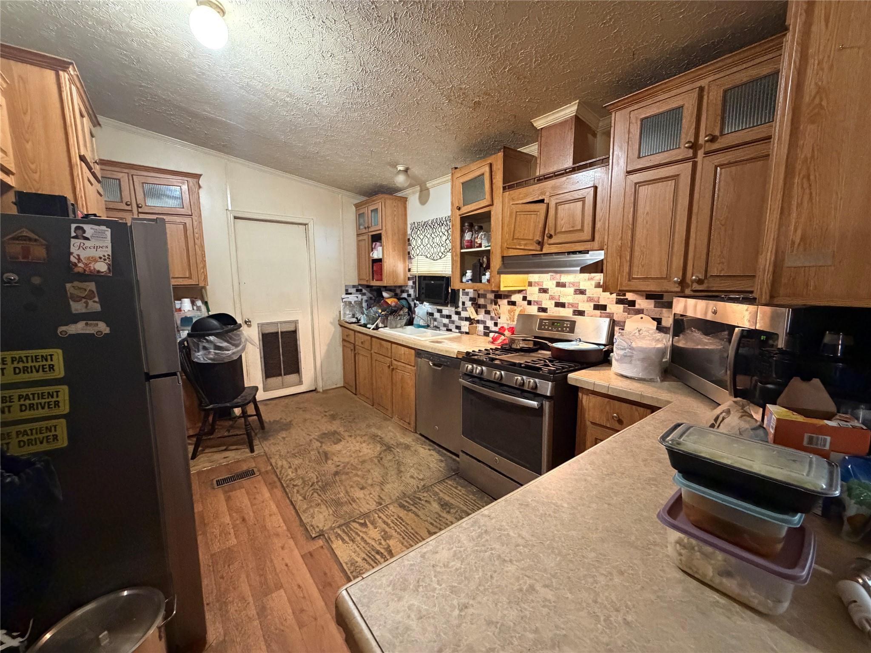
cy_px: 326
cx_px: 436
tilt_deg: -8.2
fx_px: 352
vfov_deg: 85.7
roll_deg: +0.6
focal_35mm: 14
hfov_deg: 102.1
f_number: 2.2
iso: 1000
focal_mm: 2.22
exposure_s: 1/60
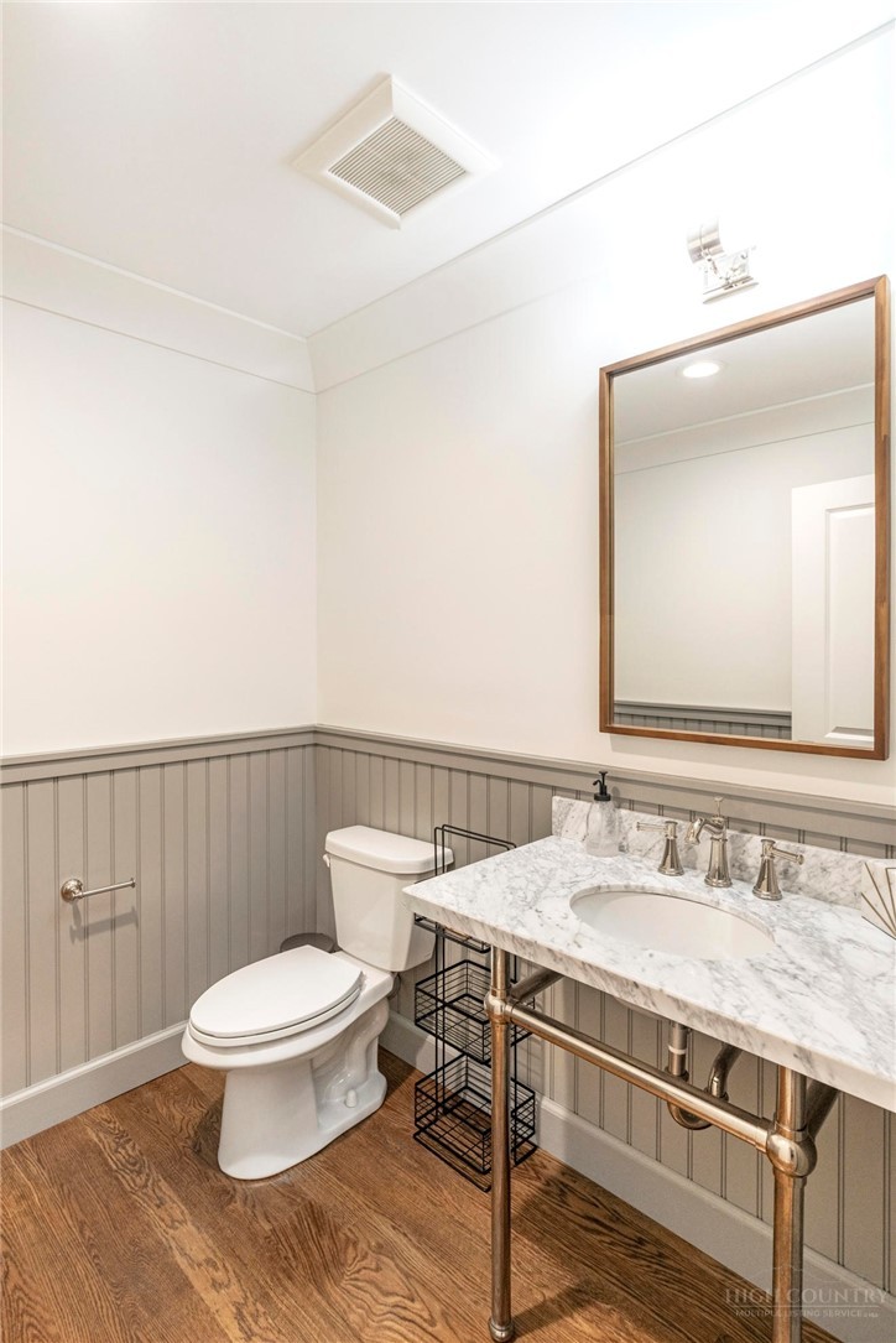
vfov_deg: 90.0
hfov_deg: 67.4
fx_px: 672
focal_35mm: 18
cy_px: 672
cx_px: 448
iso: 200
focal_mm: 18
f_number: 6.3
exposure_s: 1/60
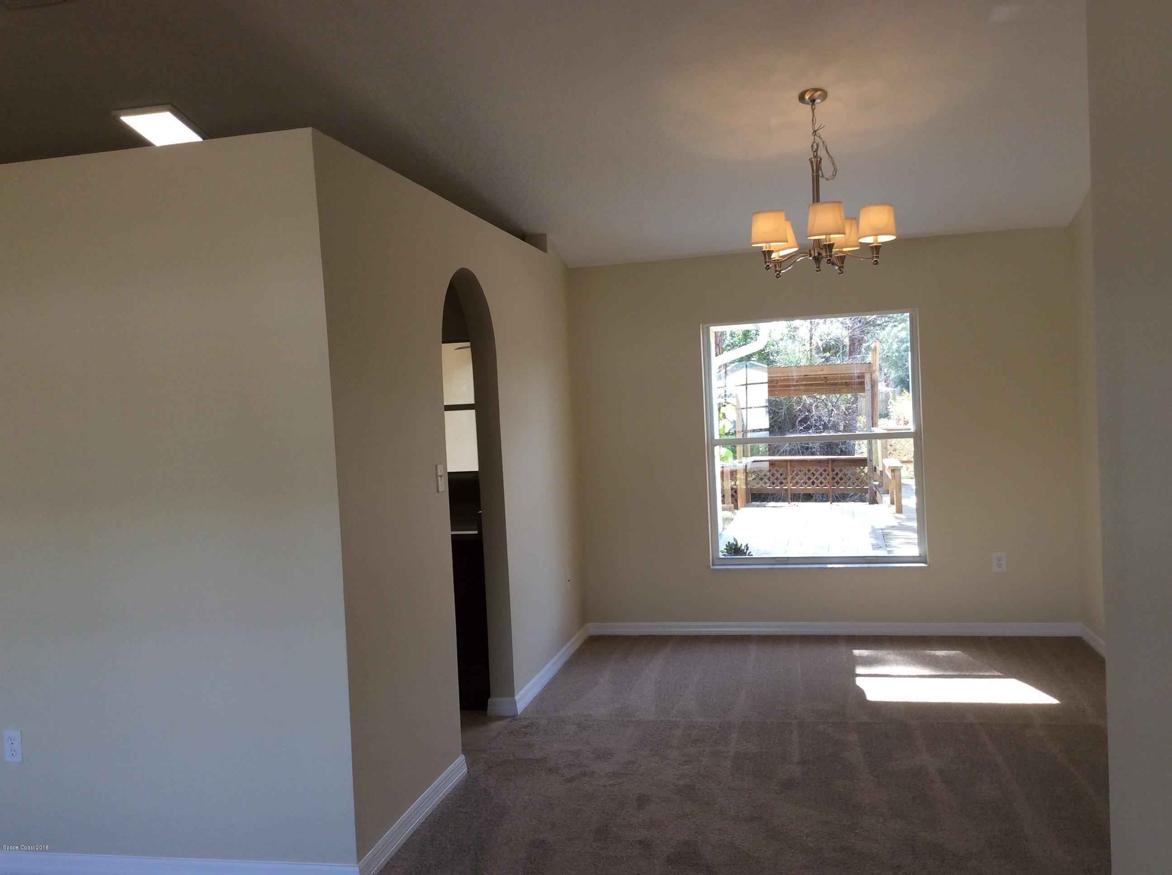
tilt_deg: -4.5
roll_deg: +3.6
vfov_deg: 44.1
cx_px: 586
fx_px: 1082
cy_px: 438
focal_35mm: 32
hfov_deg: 56.9
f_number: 2.4
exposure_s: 1/120
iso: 40
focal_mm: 3.3
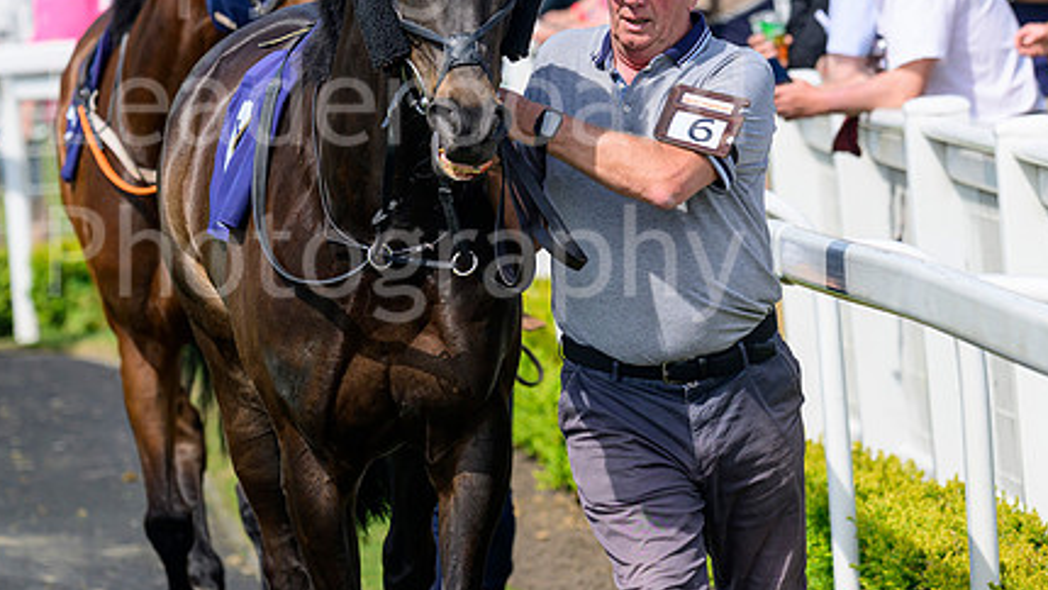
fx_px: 10922
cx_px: 586
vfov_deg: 3.1
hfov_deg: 5.5
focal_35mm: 393
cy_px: 195
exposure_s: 1/1000
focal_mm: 220
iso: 200
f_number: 5.6
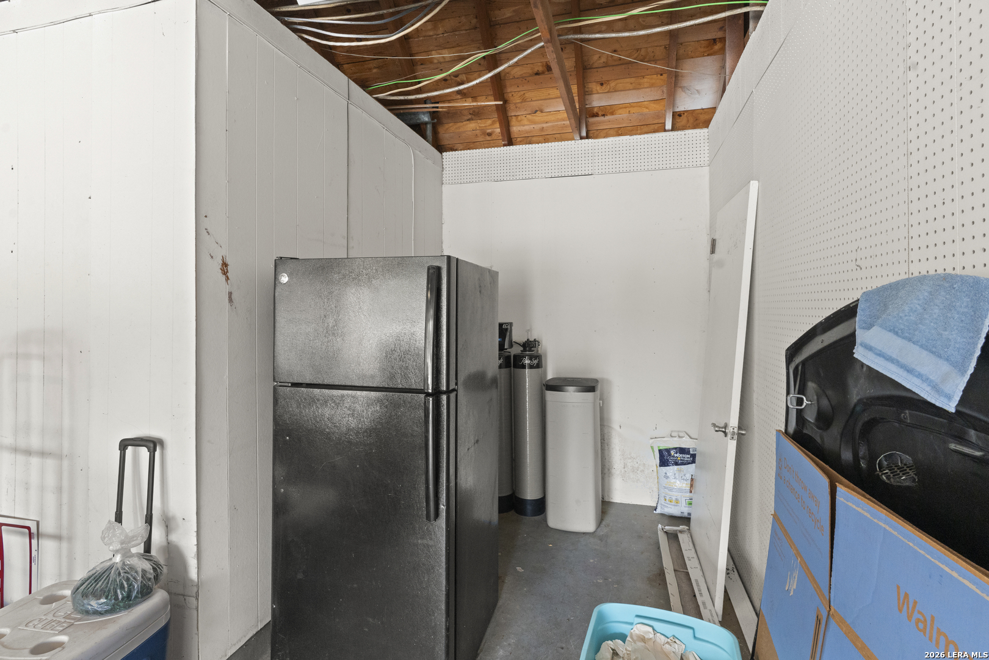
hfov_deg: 93.3
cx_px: 494
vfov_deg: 70.4
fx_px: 467
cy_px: 330
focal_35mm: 17
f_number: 8
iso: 4000
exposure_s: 1/30
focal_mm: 17
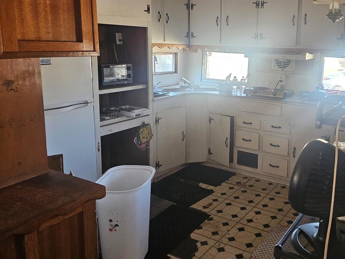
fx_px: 329
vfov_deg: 42.6
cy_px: 96
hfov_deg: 53.7
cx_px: 244
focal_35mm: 33
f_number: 1.7
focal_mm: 6.3
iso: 320
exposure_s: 1/120
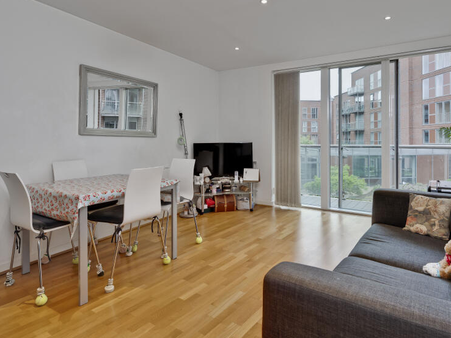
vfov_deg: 64.1
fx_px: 269
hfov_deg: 79.4
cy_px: 151
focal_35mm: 21
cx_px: 258
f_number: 11
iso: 400
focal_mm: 15.5
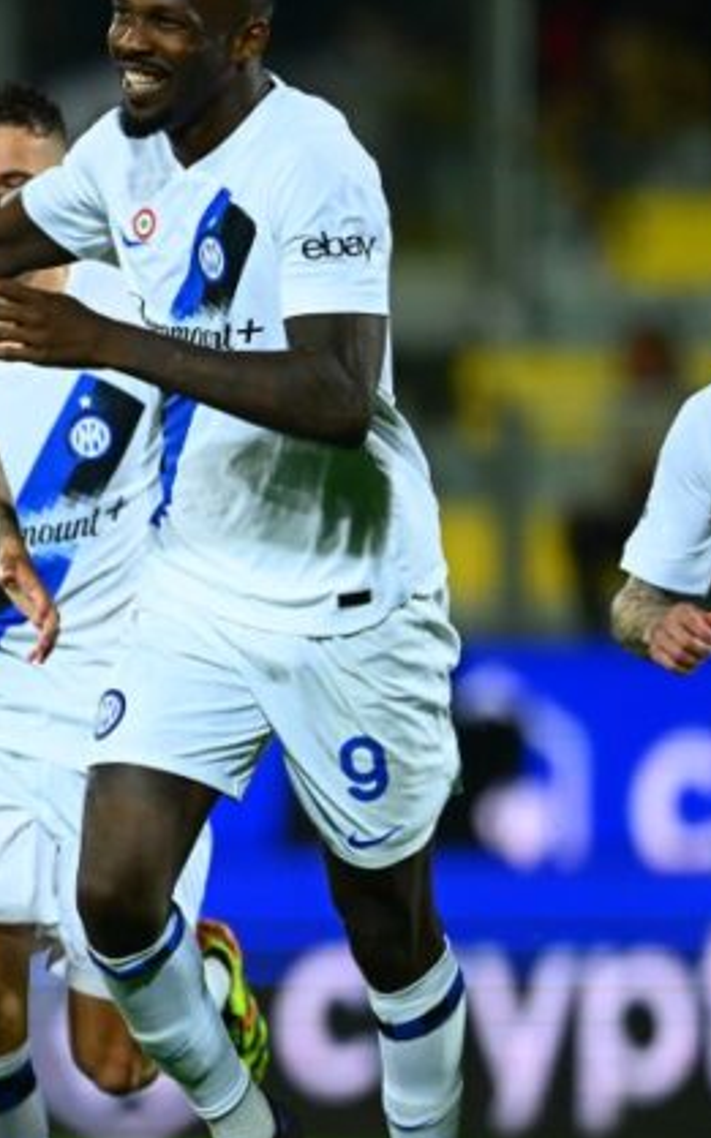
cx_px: -381
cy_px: 530
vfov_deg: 2.1
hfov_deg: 1.3
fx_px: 30994
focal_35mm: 999
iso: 2500
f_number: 3.2
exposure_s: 1/1250
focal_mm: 400
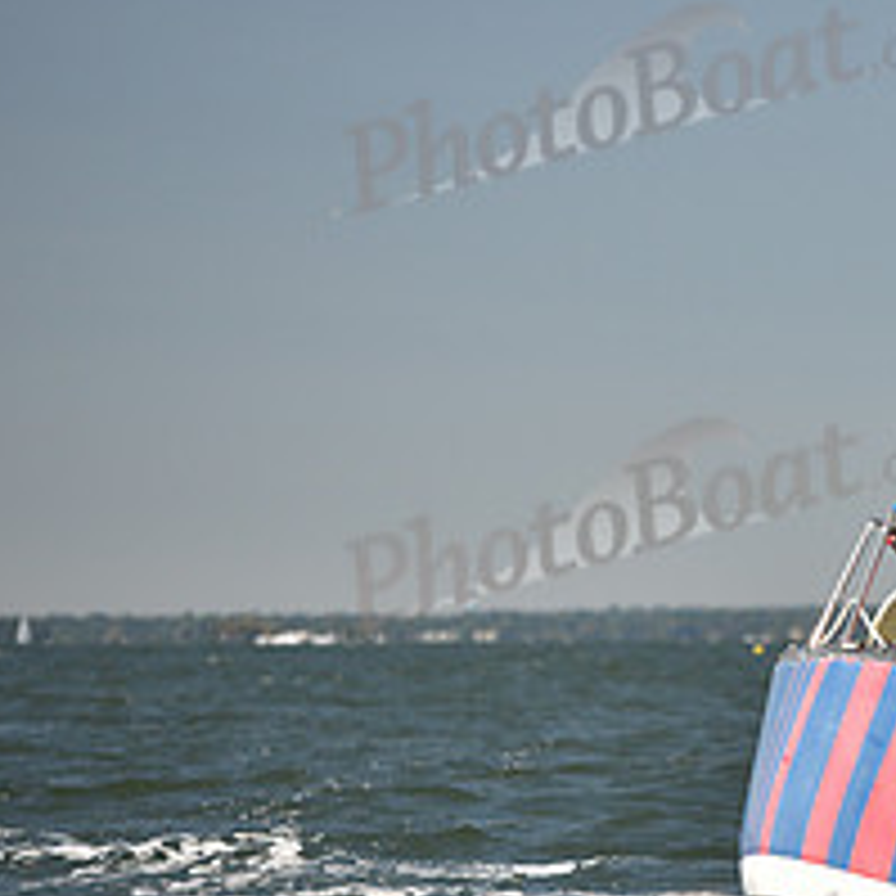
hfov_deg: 5.2
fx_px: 9781
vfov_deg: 5.2
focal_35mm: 334
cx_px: 1216
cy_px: 682
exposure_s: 1/1250
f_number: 3.2
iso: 250
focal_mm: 135
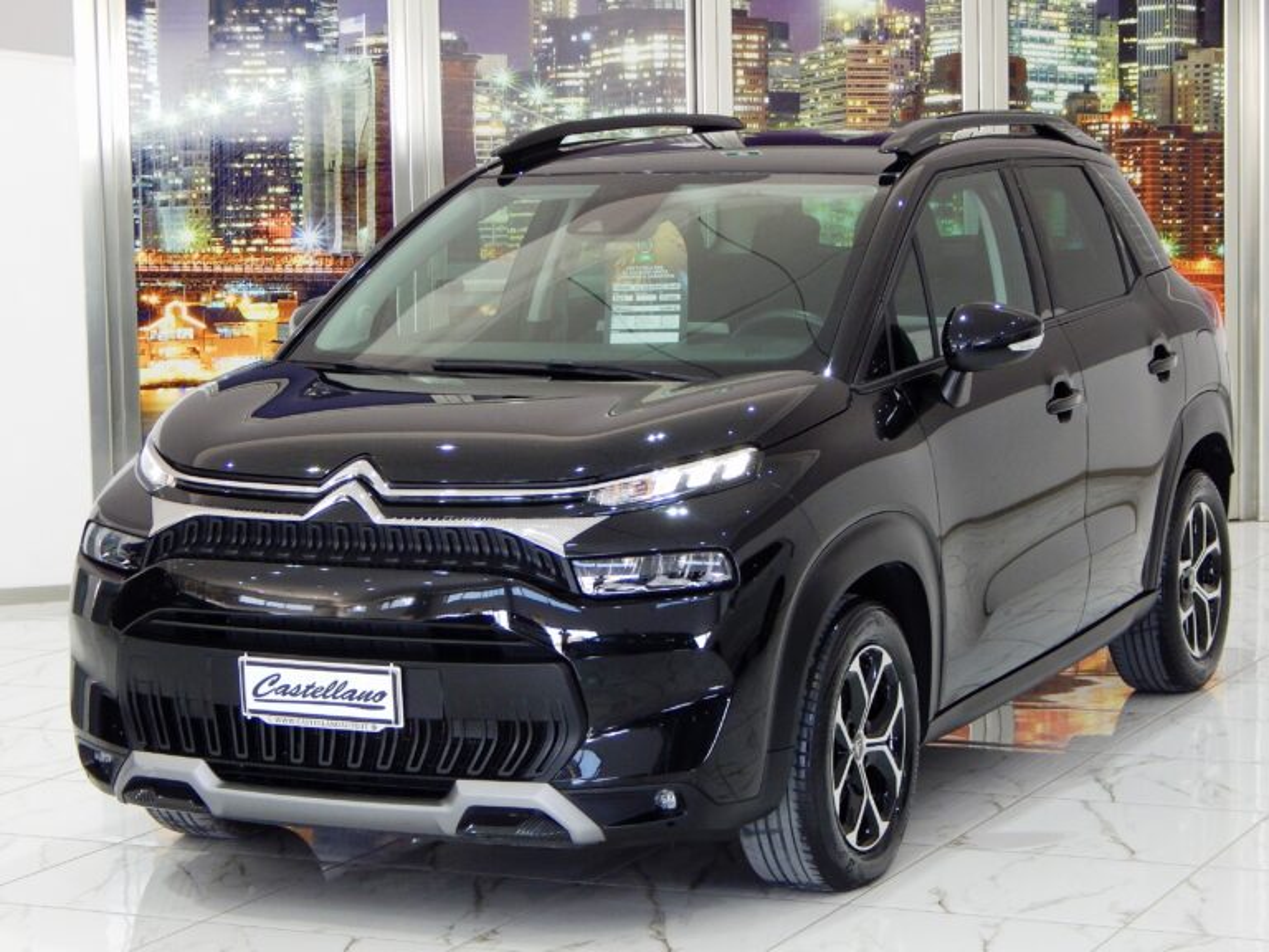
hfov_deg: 21.1
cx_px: 634
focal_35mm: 93
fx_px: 3409
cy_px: 476
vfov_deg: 15.9
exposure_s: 1/30
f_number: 4.4
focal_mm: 16.6
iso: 250
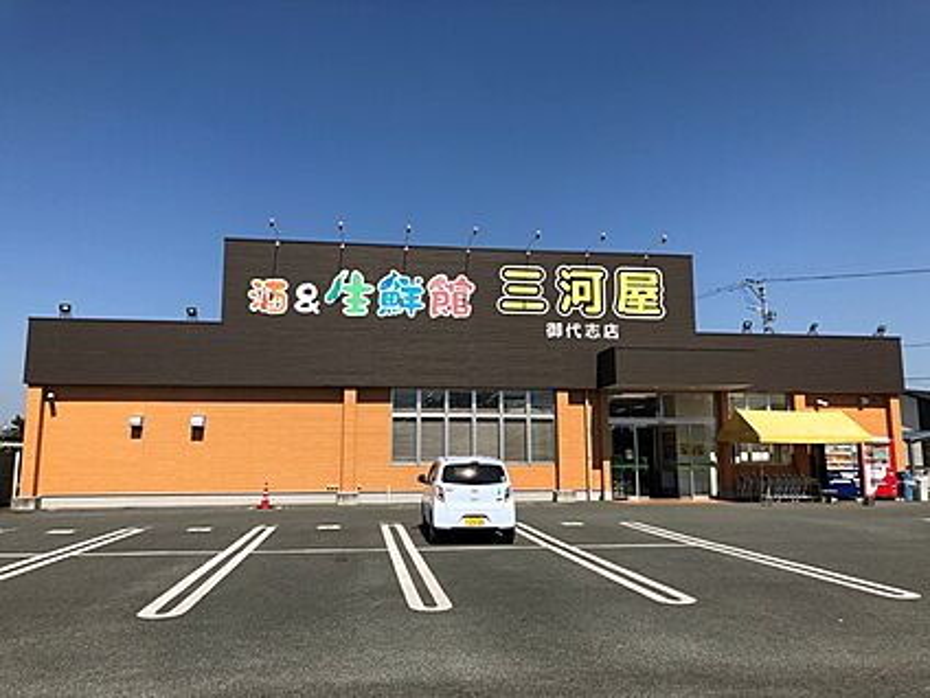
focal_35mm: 28
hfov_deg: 63.4
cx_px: 465
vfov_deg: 49.7
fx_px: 752
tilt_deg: +8.3
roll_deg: -0.4
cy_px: 349
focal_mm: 3.99
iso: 25
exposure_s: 1/2703
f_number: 1.8
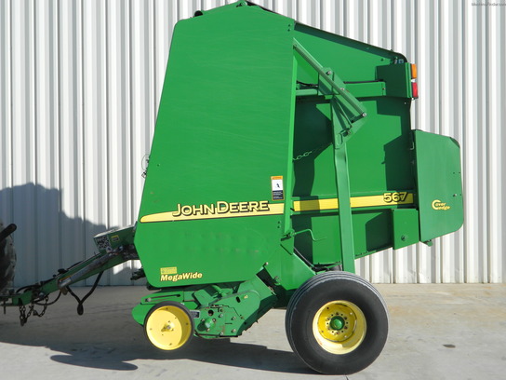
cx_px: 253
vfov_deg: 25.7
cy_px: 190
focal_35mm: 57
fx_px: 833
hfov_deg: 33.8
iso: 80
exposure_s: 1/800
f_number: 3.8
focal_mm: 10.2
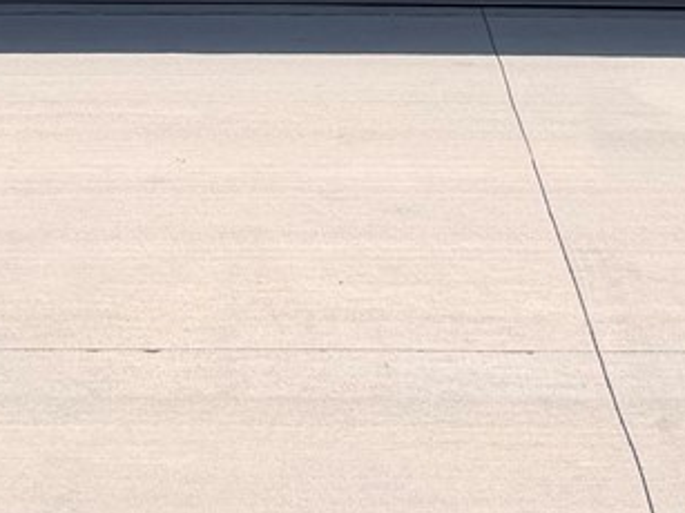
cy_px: -522
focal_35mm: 125
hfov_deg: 15.8
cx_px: 254
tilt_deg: +5.4
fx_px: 2473
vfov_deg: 10.8
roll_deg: +0.5
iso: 80
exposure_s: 1/9091
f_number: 1.78
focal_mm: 6.76
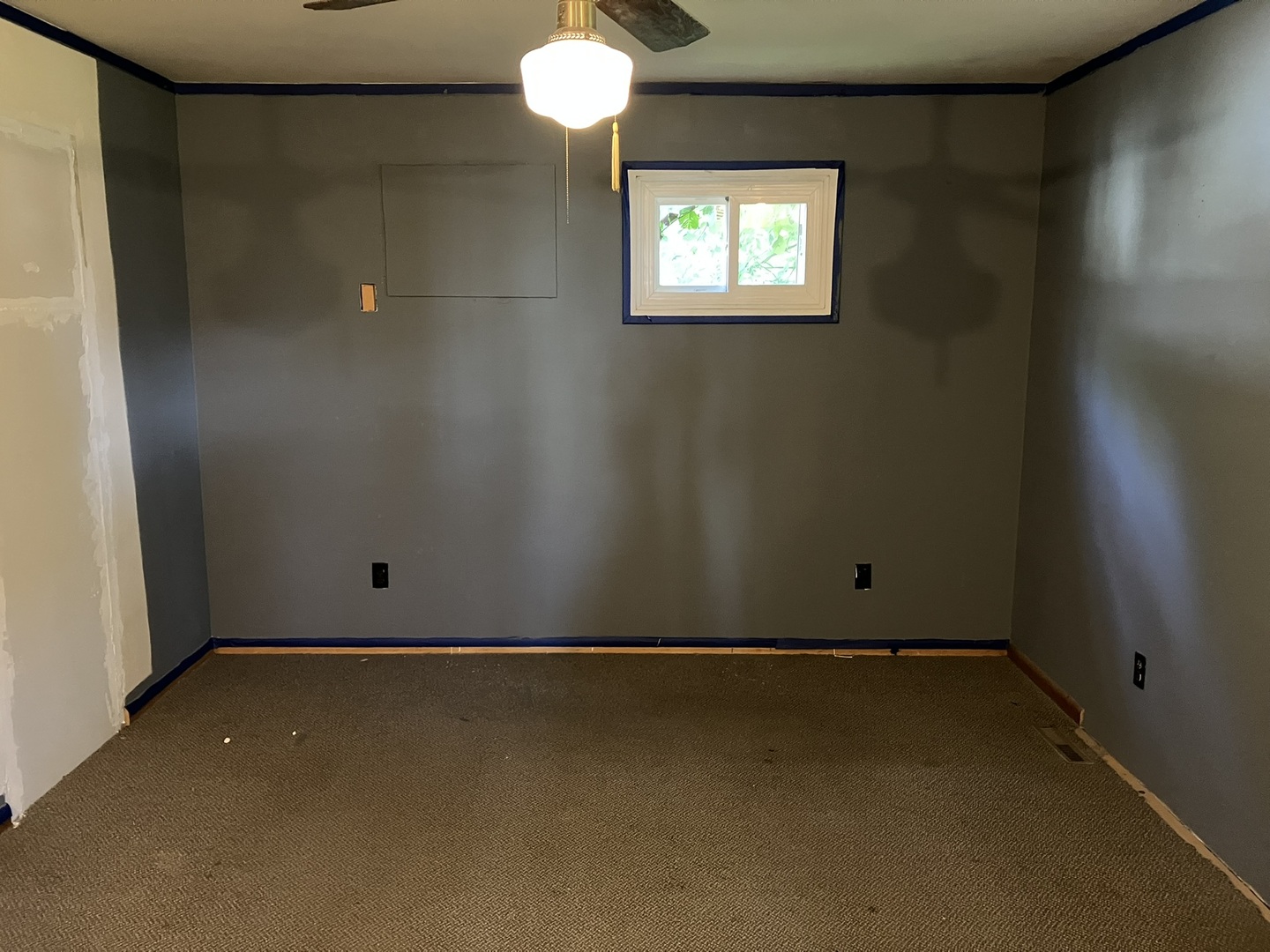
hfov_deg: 63.4
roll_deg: +0.9
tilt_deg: -10.3
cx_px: 635
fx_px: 1027
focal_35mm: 28
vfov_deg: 49.7
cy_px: 476
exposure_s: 1/20
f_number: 1.8
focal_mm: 3.99
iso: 640
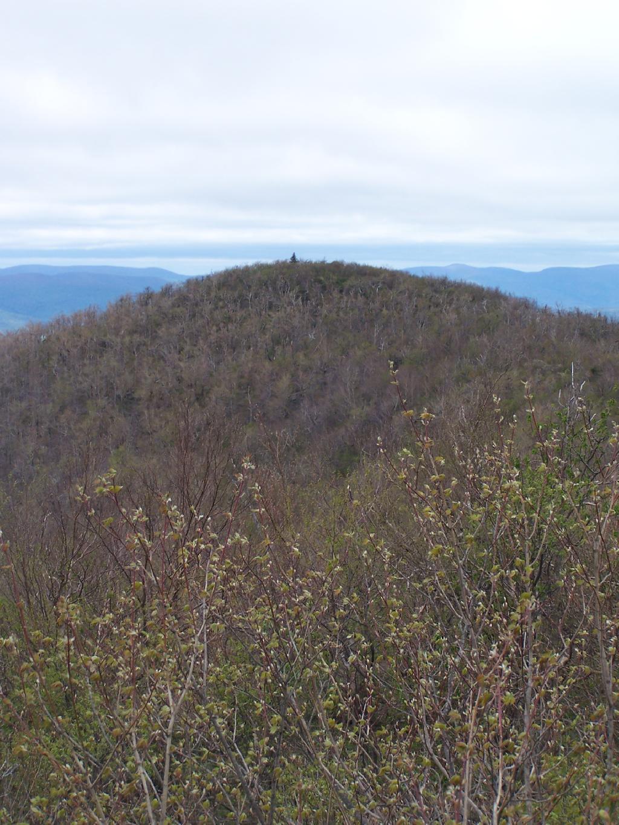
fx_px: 1788
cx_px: 310
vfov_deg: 26.0
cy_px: 412
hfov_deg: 19.6
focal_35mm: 75
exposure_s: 1/640
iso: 80
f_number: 3.2
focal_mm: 12.4
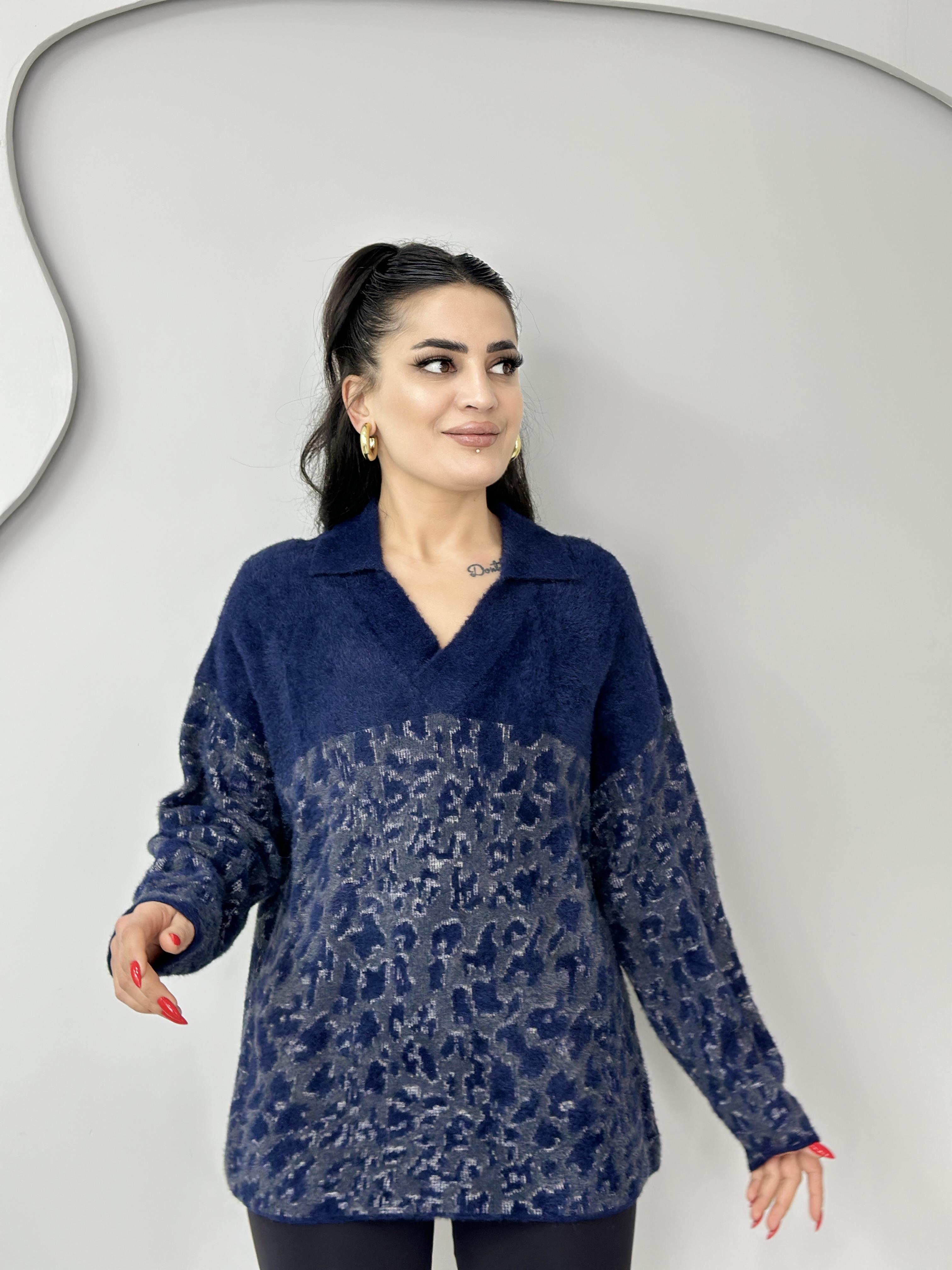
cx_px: 476
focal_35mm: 48
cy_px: 635
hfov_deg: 30.3
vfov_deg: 39.7
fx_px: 1760
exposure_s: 1/50
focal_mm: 6.86
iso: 64
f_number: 1.78
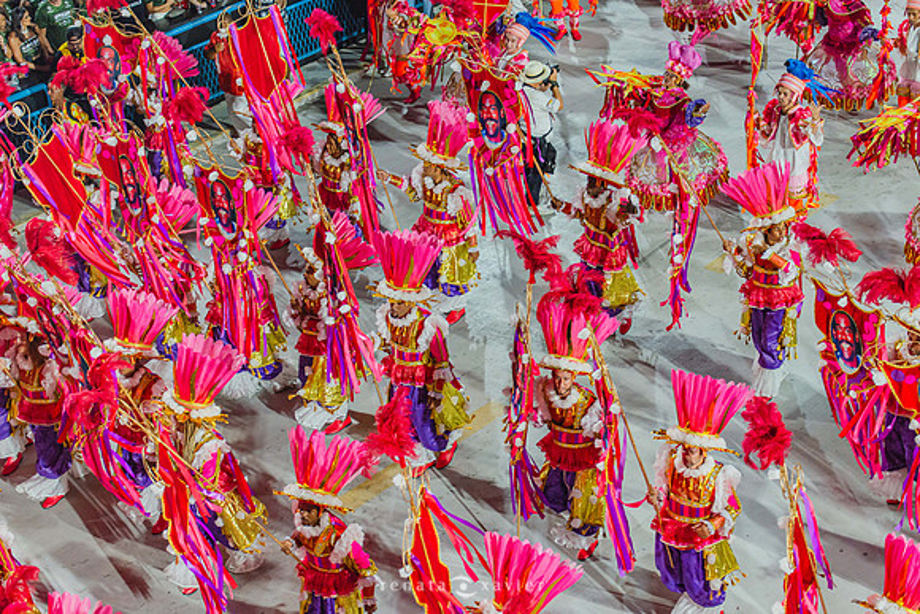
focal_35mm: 70
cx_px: 460
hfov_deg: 28.8
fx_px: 1789
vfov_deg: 19.5
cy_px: 307
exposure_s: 1/320
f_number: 5
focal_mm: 70
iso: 1600
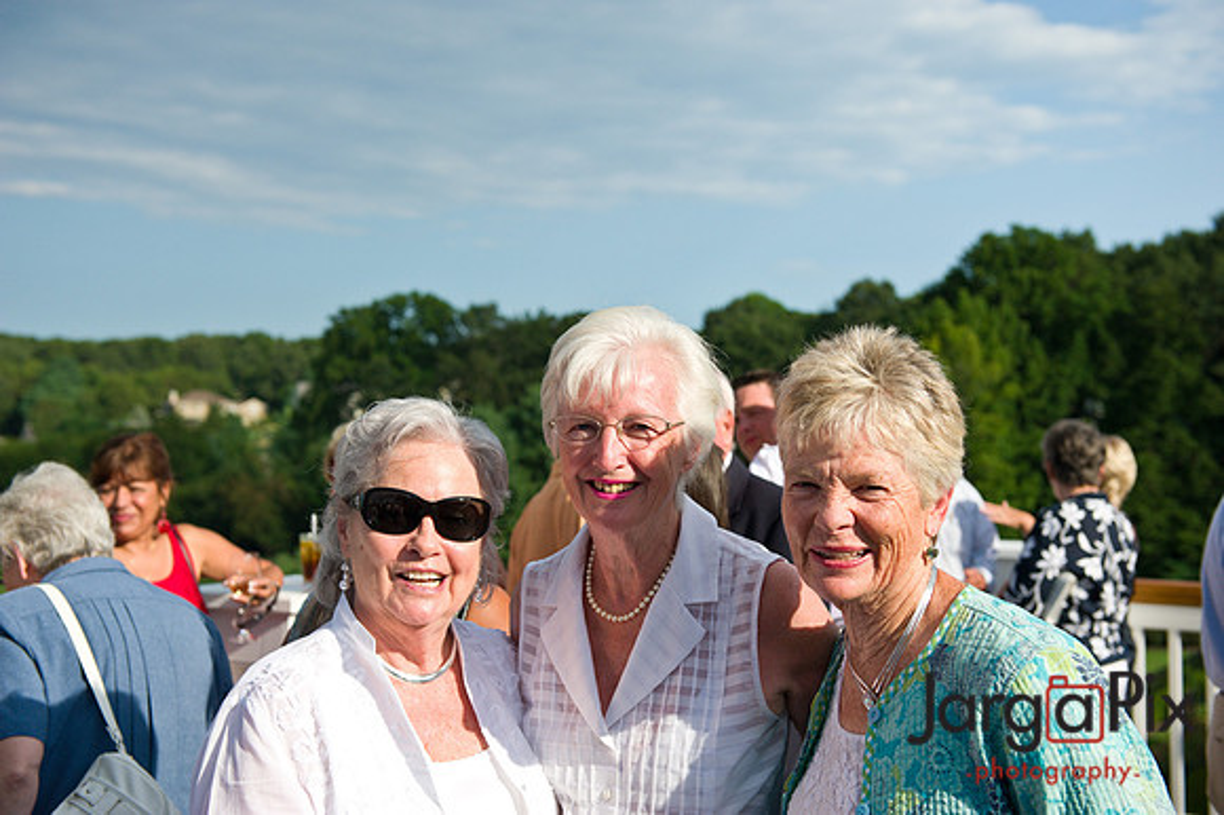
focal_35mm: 48
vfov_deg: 28.0
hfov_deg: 41.1
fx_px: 1631
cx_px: 612
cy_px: 408
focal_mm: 48
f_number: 4.5
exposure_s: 1/3200
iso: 400
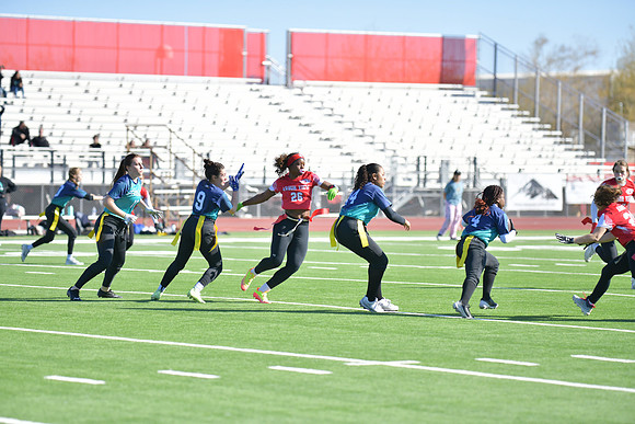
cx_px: 318
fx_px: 3176
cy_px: 212
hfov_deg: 11.4
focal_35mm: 180
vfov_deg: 7.6
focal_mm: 180
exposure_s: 1/4000
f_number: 2.8
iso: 400
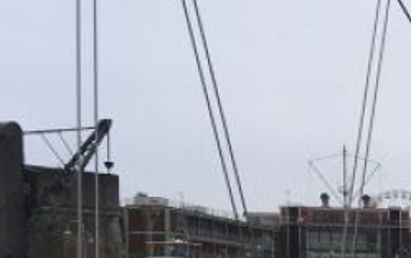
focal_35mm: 148
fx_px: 1659
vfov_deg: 8.6
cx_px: 951
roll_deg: -1.1
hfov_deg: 11.8
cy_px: 445
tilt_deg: -2.6
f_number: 2.2
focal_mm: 4.15
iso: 25
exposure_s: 1/490
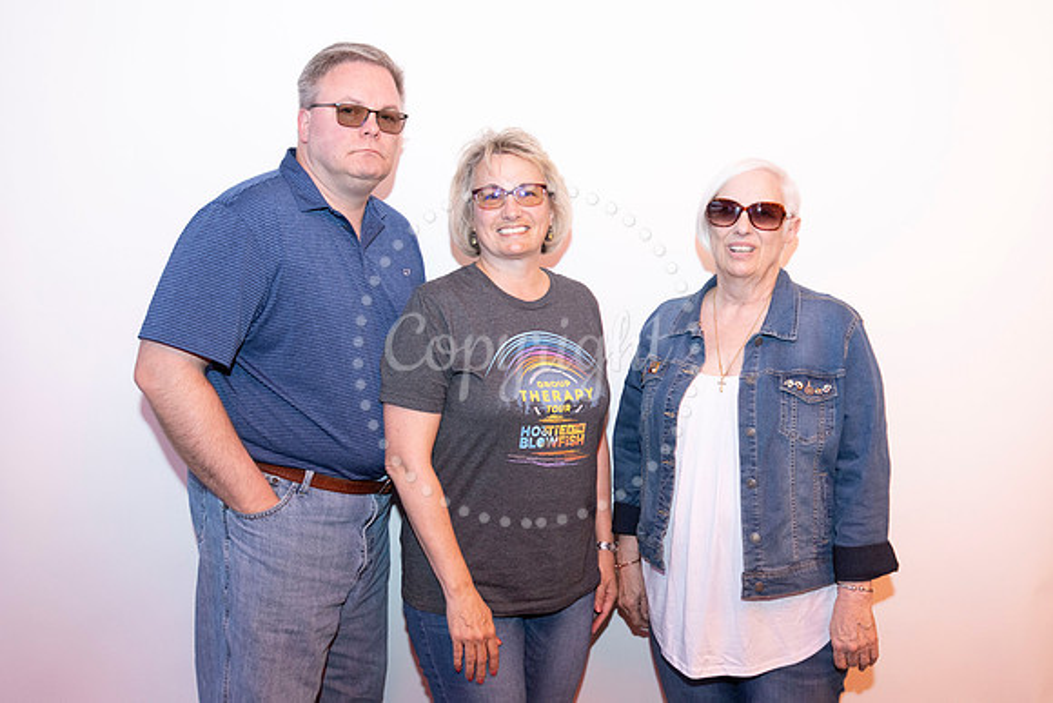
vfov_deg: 37.9
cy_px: 352
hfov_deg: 54.4
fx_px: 1024
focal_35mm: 35
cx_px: 526
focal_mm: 35
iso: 1000
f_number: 5.6
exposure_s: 1/60
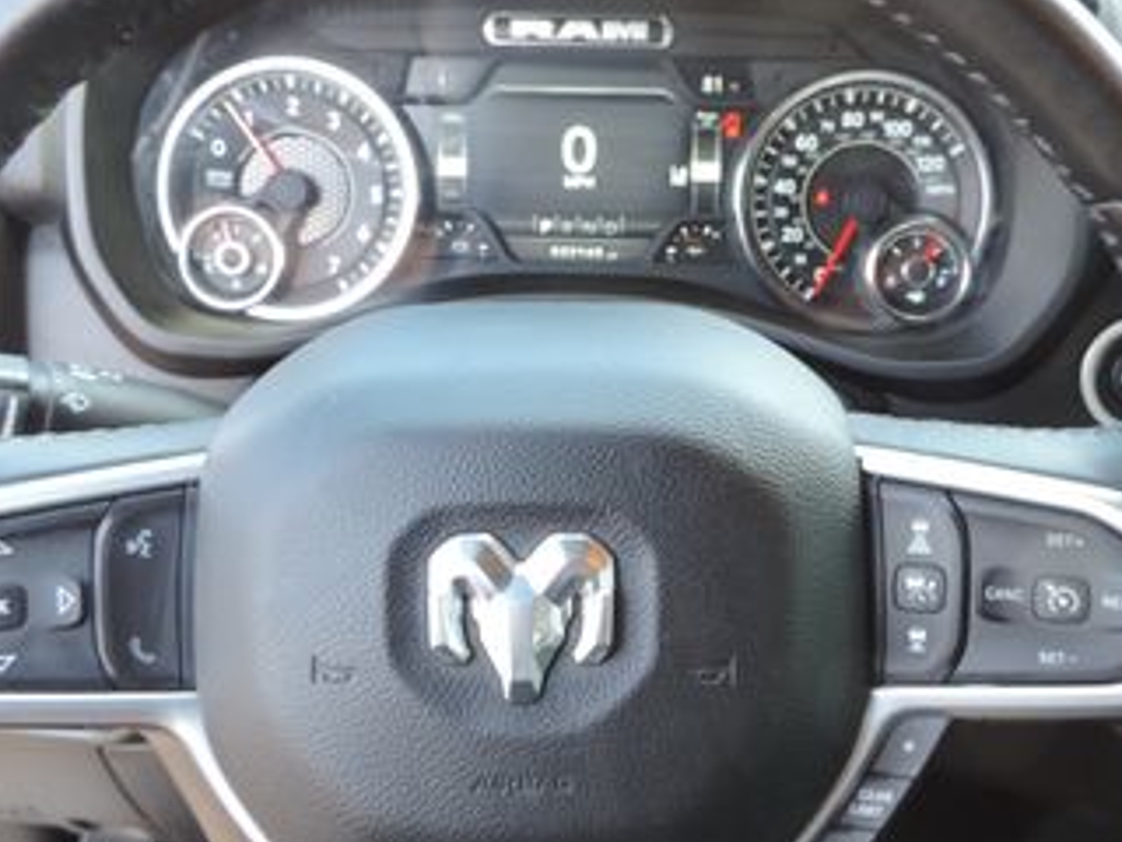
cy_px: 474
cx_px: 645
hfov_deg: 39.6
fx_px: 1556
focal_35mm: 48
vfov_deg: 30.2
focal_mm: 4.3
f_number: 3
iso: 140
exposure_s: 1/30
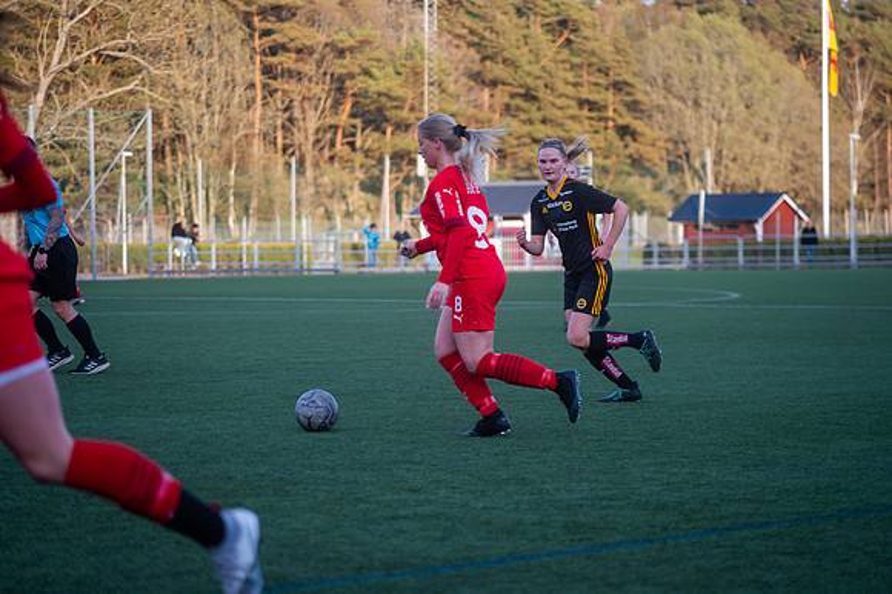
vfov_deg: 9.0
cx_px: 446
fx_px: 3763
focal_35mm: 152
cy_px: 297
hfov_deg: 13.5
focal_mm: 150
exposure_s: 1/640
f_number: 4.5
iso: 640
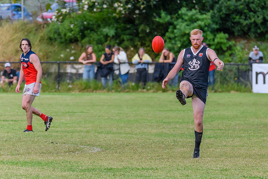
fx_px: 4039
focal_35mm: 542
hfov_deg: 3.8
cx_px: 180
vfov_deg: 2.5
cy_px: 112
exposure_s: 1/2000
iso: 1250
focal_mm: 320
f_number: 5.6
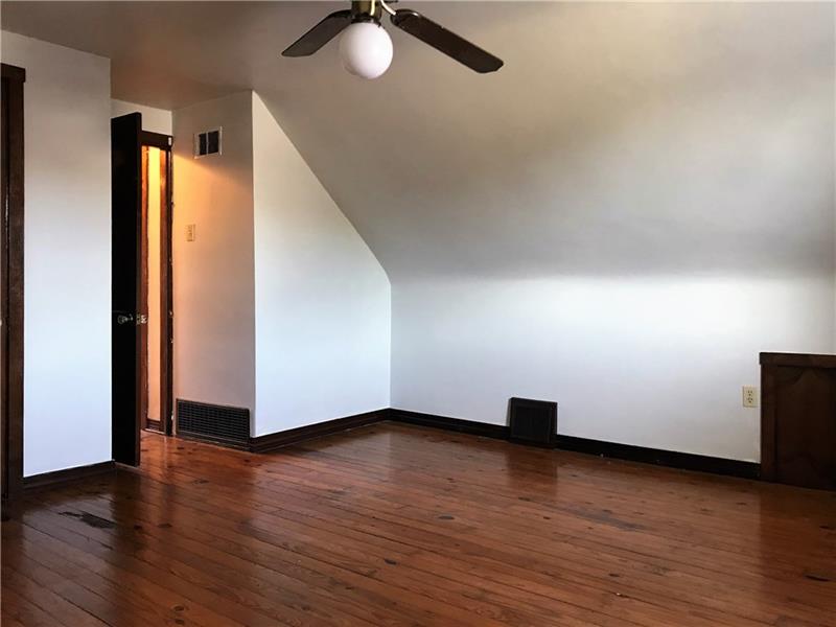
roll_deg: -0.3
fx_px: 676
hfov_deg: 63.4
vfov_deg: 49.7
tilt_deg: +0.1
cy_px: 314
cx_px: 418
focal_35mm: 28
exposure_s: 1/15
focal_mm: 3.99
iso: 40
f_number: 1.8
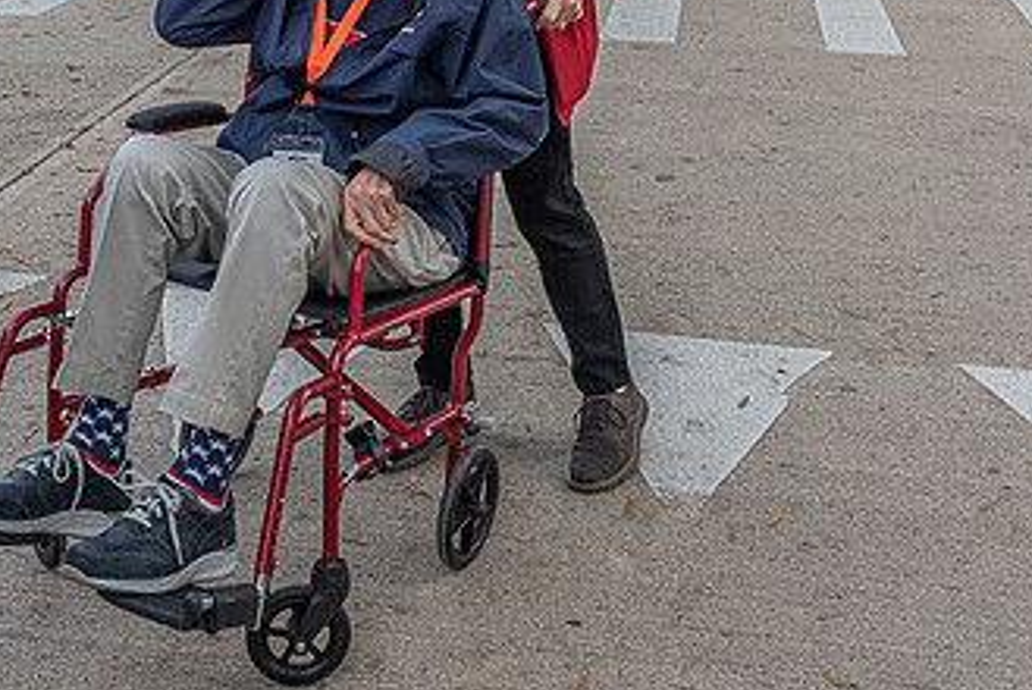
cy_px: -37
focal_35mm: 59
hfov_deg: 33.6
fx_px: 1693
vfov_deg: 22.0
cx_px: 353
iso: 500
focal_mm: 24
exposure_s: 1/320
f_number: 9
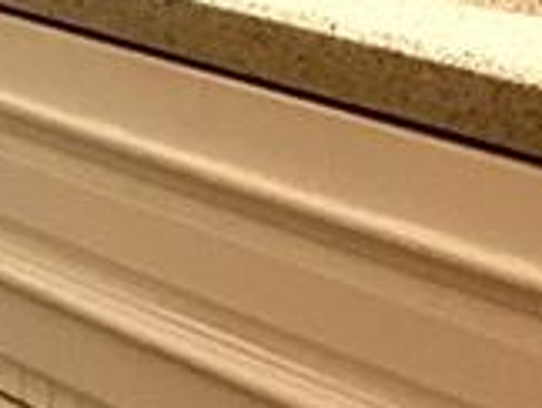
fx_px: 2870
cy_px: -224
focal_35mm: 183
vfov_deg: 8.0
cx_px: -478
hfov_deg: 10.1
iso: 80
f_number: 1.8
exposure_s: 1/60
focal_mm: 3
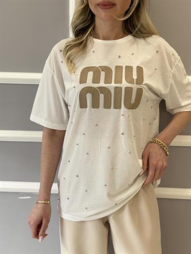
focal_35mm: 48
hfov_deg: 30.3
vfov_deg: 39.7
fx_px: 353
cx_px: 96
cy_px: 127
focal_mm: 6.86
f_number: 1.78
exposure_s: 1/121
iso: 80
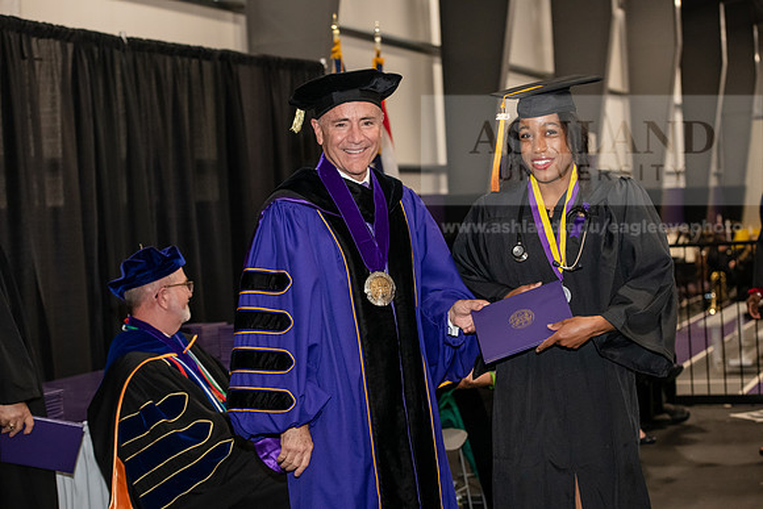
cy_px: 254
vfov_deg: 19.5
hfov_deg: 28.8
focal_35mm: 70
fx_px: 1484
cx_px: 382
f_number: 5
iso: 2500
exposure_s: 1/200
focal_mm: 70
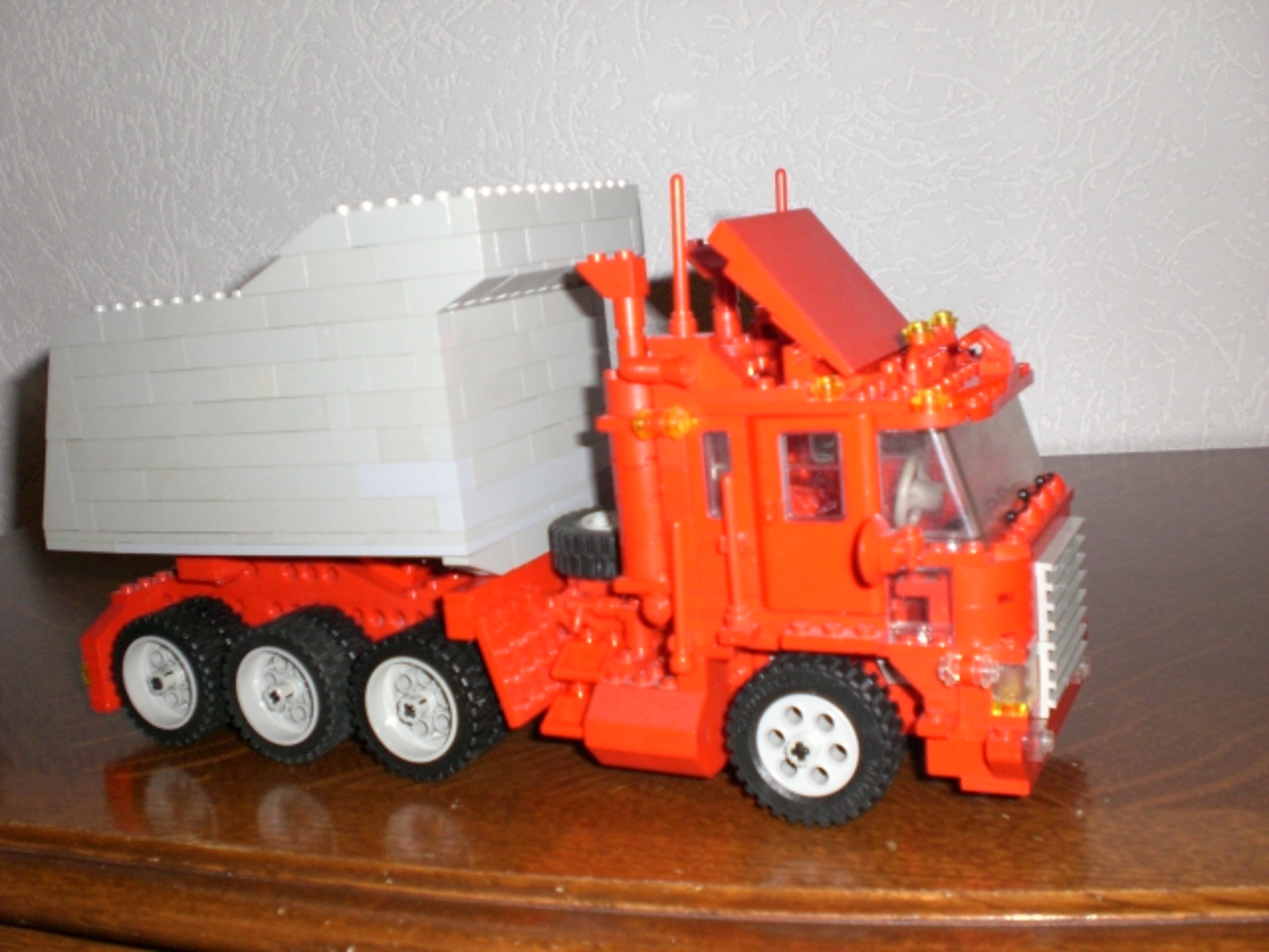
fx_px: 1393
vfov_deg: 37.7
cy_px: 476
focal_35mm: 38
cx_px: 634
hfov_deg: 49.0
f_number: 3.1
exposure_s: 1/60
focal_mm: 6.3
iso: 200
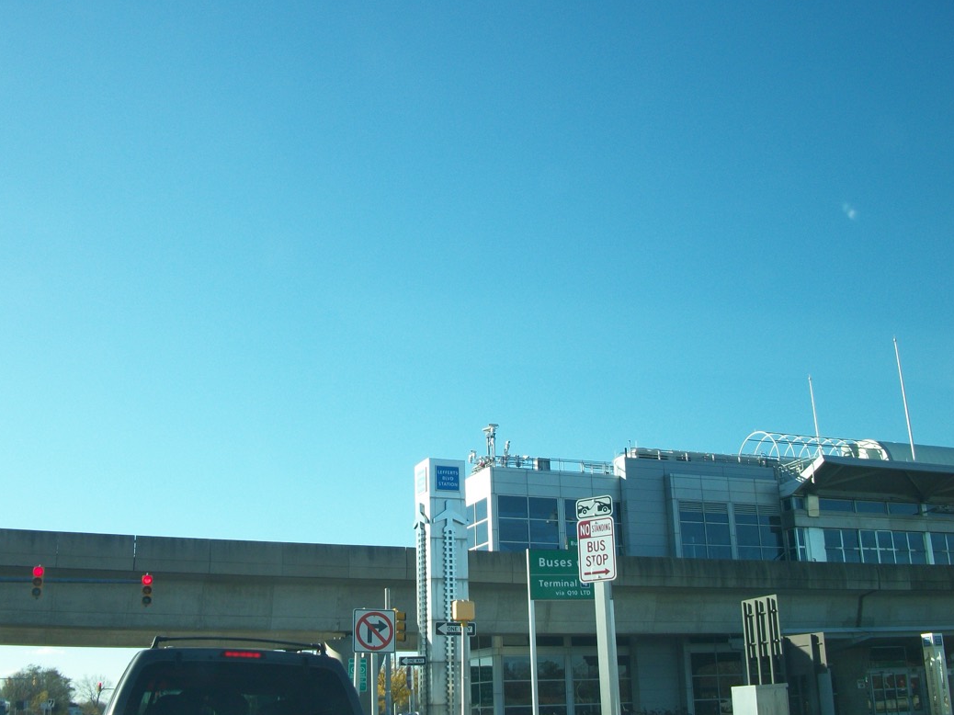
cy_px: 381
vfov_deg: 38.6
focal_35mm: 37
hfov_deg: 50.1
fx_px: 1019
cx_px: 442
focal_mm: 5.7
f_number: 8.8
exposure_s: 1/80
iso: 80
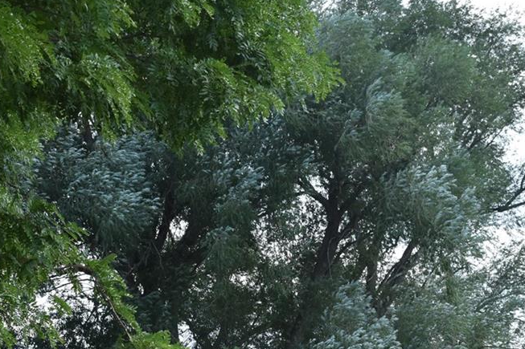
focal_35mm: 125
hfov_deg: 16.4
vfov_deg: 10.8
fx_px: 1822
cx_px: 261
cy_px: 383
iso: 320
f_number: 8
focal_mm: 34
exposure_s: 1/250
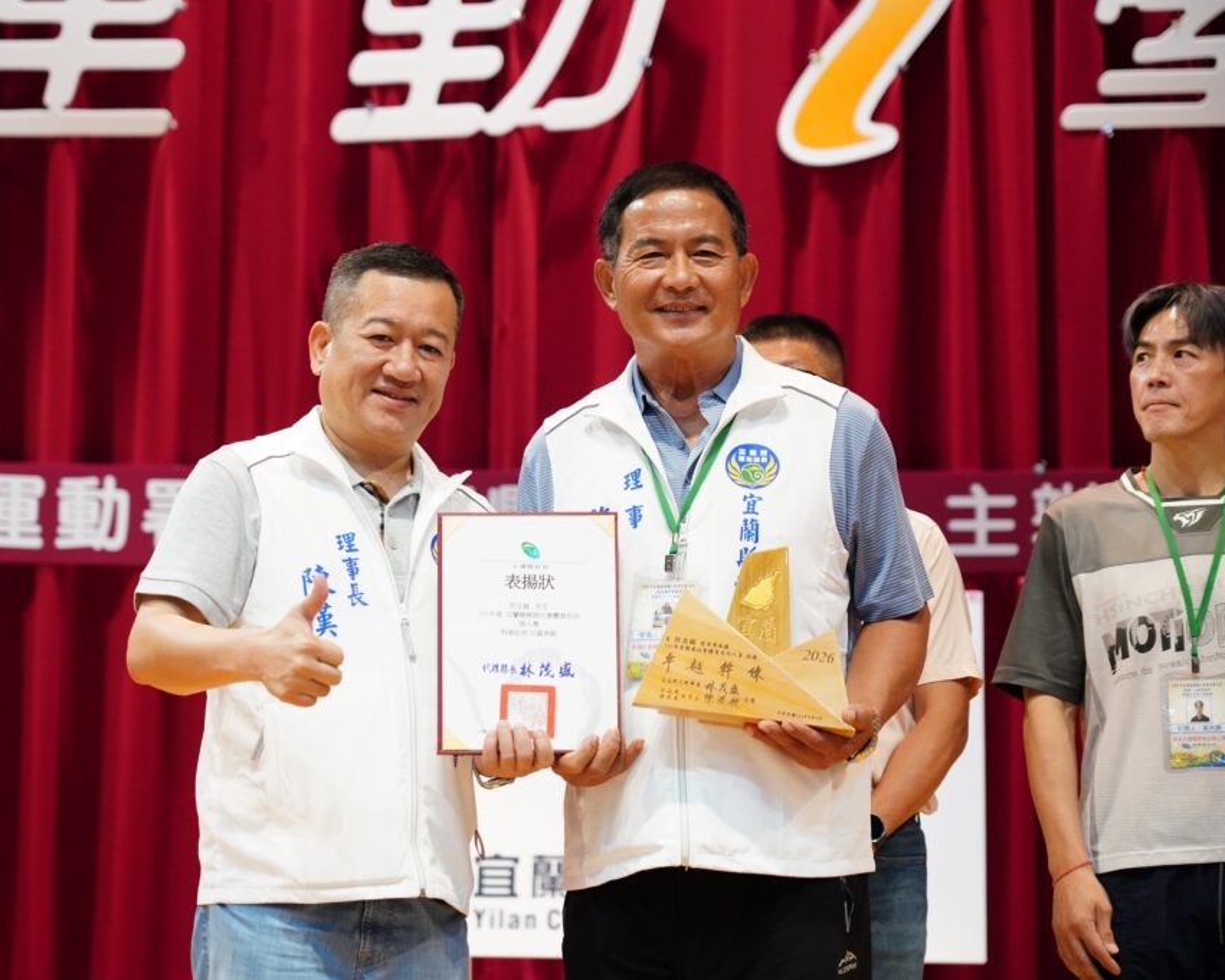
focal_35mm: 96
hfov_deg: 19.9
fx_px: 3481
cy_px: 490
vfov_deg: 16.0
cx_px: 523
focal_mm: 85
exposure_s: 1/250
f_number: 4
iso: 8000
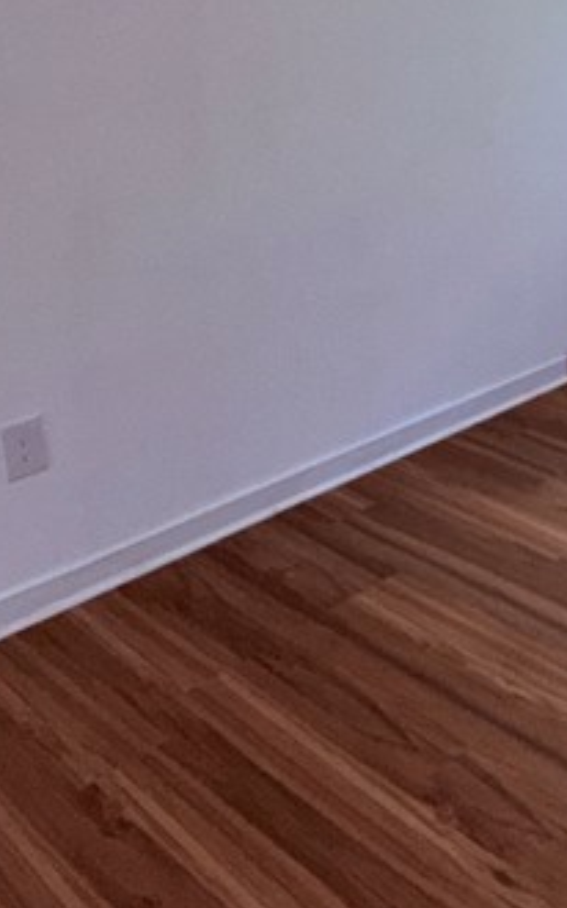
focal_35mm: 46
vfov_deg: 41.8
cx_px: 713
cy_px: 193
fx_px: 1138
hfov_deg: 24.8
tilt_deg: -14.2
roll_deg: -0.9
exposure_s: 1/117
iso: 160
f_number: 2.2
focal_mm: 2.22
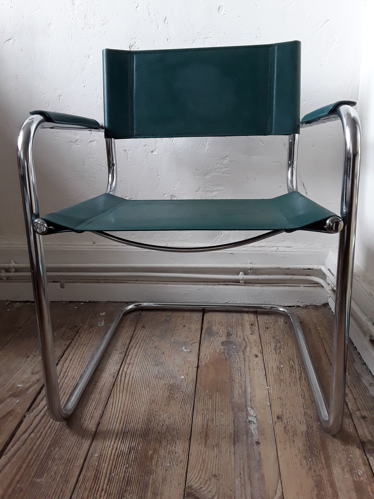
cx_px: 187
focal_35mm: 27
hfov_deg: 51.4
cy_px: 250
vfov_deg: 65.3
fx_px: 389
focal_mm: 2.91
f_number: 1.9
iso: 80
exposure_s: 1/33
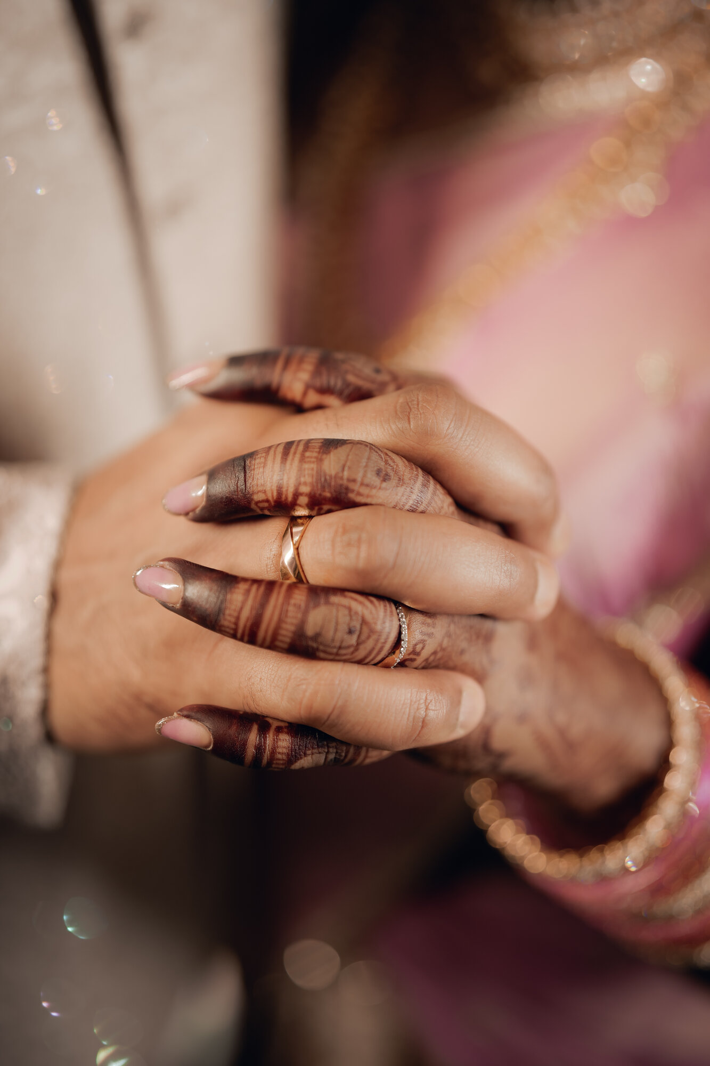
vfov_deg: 39.6
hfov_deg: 27.0
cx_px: 355
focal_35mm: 50
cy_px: 533
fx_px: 1479
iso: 160
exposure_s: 1/250
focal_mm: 50
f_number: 1.6
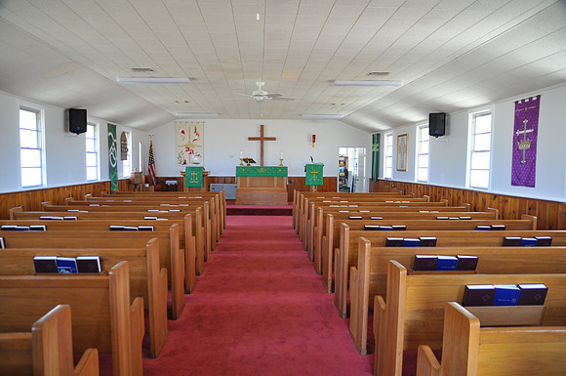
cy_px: 188
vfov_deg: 43.5
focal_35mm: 30
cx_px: 283
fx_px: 471
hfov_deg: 62.0
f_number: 4.5
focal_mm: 20
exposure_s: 1/20
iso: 400
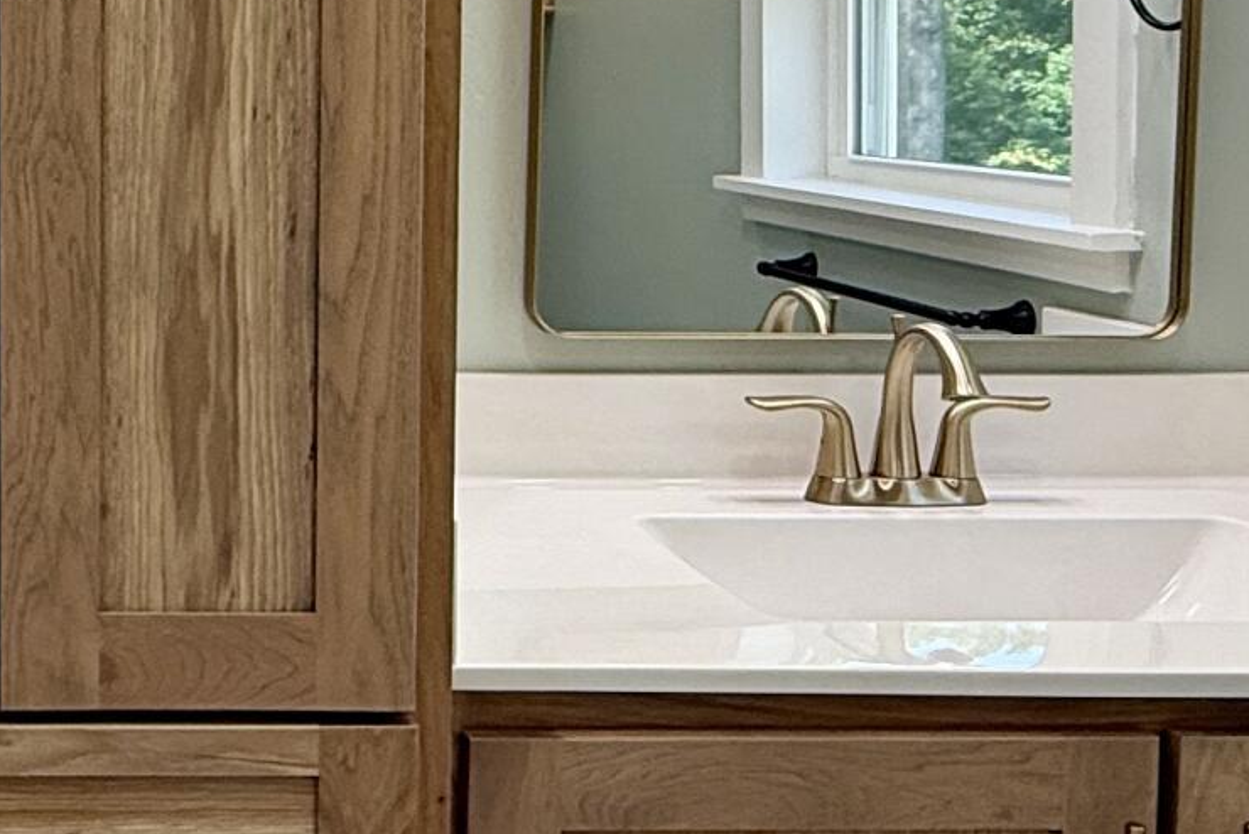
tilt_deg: -3.5
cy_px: 172
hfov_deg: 30.9
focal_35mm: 59
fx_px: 2048
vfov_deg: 22.7
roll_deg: +0.7
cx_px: -66
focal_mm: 2.22
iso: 80
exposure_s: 1/120
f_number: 2.2
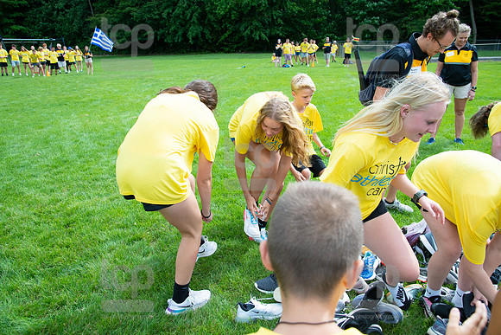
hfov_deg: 65.5
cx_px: 250
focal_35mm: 28
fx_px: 390
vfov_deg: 46.4
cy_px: 168
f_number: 5.6
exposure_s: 1/1250
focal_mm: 28
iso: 320
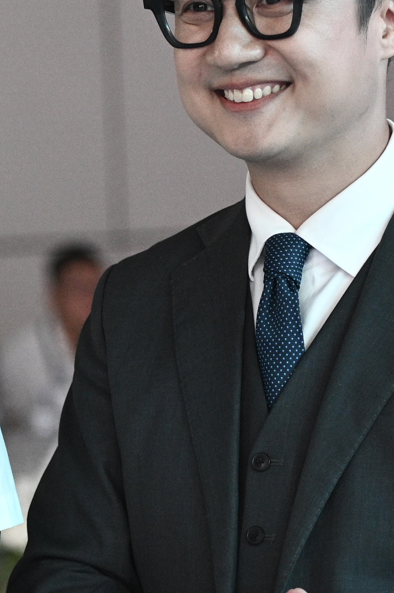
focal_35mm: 138
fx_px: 2270
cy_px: 271
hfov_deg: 9.9
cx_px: 327
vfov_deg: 14.9
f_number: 2.8
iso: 2000
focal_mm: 80
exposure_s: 1/200
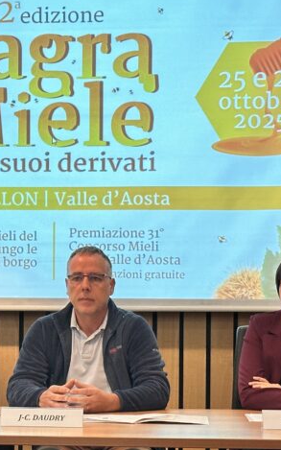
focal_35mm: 111
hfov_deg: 11.7
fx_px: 1361
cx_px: 35
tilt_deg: -0.6
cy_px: 295
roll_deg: +0.1
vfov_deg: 18.7
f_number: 1.78
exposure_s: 1/100
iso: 100
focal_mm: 6.86
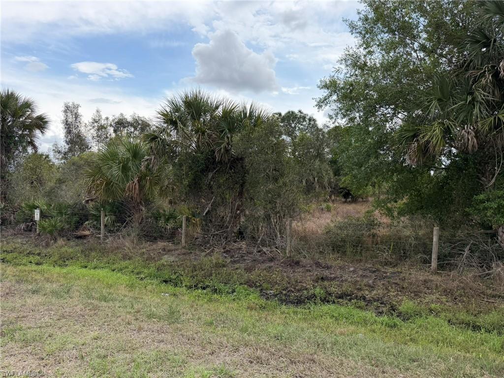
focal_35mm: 24
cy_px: 189
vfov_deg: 56.8
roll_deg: -0.3
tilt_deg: -1.4
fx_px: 349
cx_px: 252
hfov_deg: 71.6
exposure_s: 1/4405
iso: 100
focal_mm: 6.76
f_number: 1.78
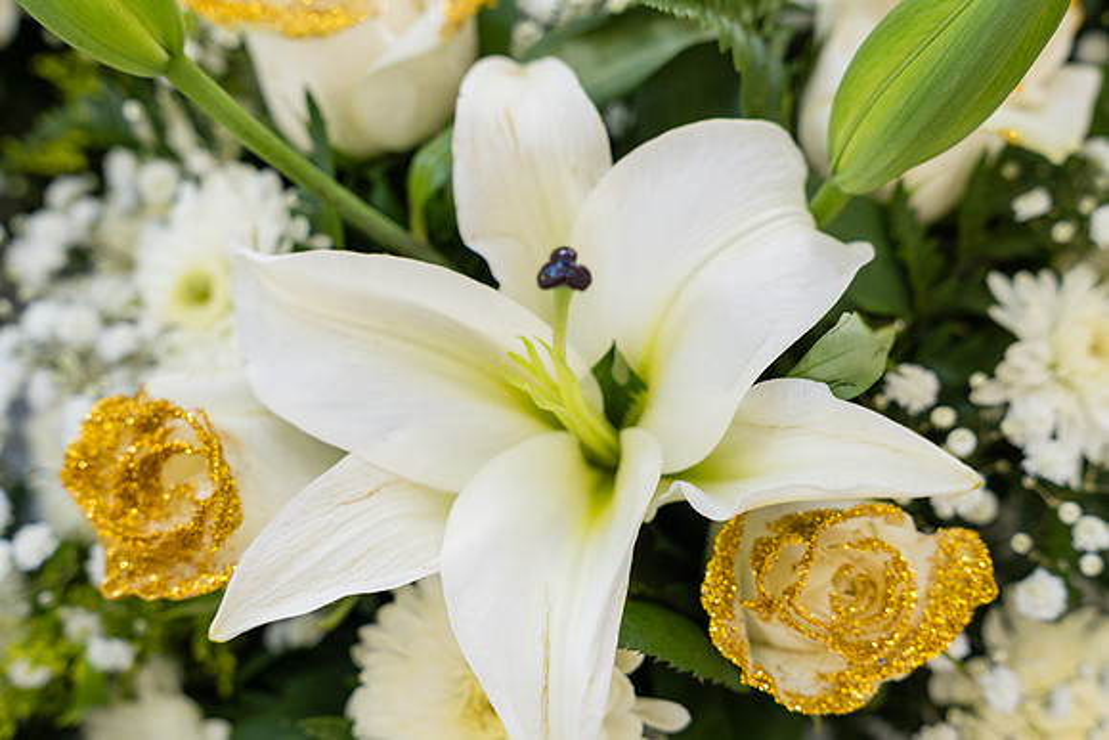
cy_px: 370
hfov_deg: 34.8
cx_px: 554
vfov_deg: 23.6
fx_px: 1772
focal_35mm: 58
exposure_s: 1/160
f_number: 5.6
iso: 640
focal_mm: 57.5
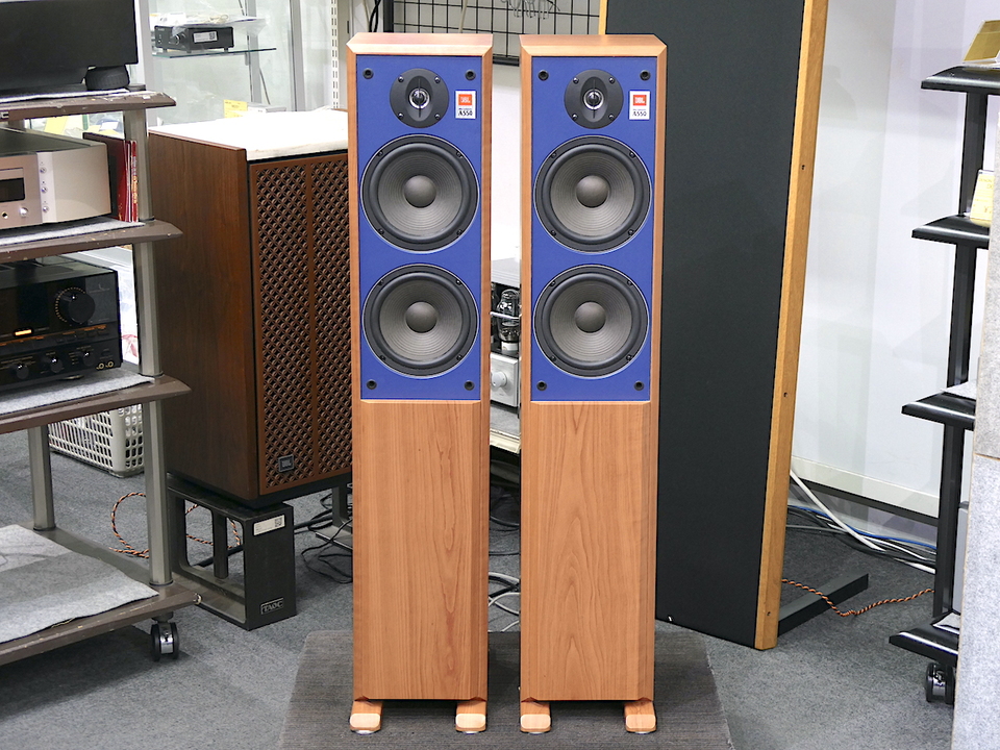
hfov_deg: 31.7
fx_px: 1762
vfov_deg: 24.0
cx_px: 500
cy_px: 375
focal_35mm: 61
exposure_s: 1/2.5
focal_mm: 10.9
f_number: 4.3
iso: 100
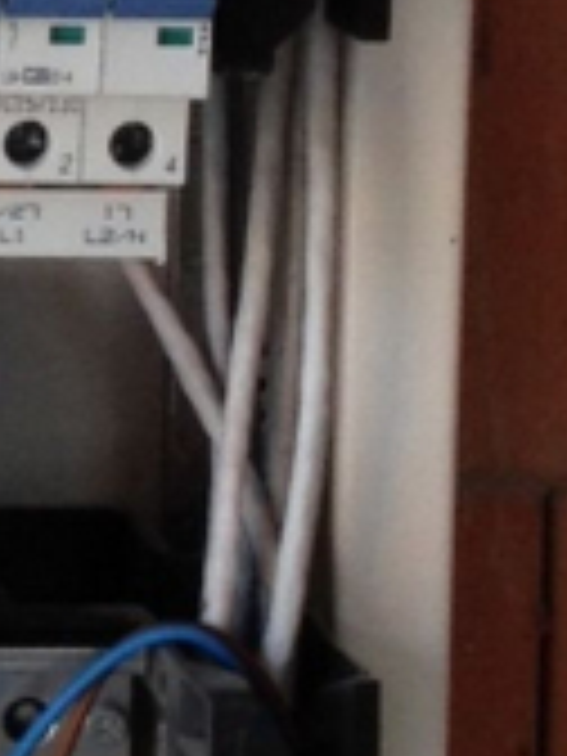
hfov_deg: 5.2
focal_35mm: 277
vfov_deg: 7.1
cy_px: 47
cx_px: -918
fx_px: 6050
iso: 64
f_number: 2.4
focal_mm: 4.28
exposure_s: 1/120
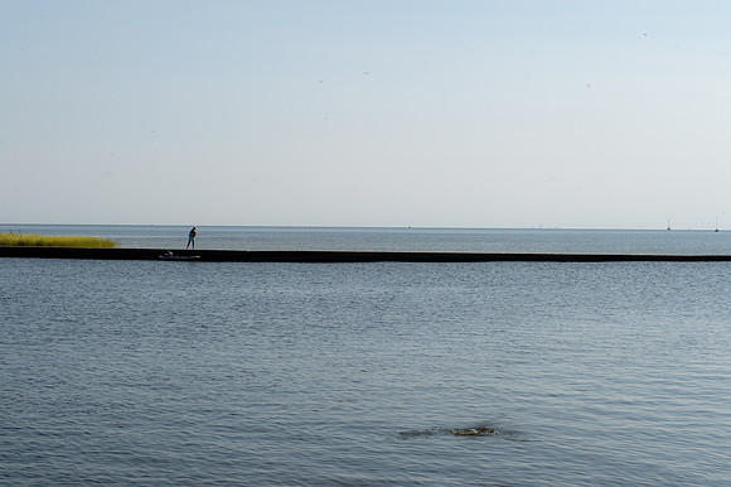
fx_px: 1421
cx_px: 366
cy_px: 244
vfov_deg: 19.4
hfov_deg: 28.9
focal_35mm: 70
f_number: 16
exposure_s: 1/320
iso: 250
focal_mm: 70
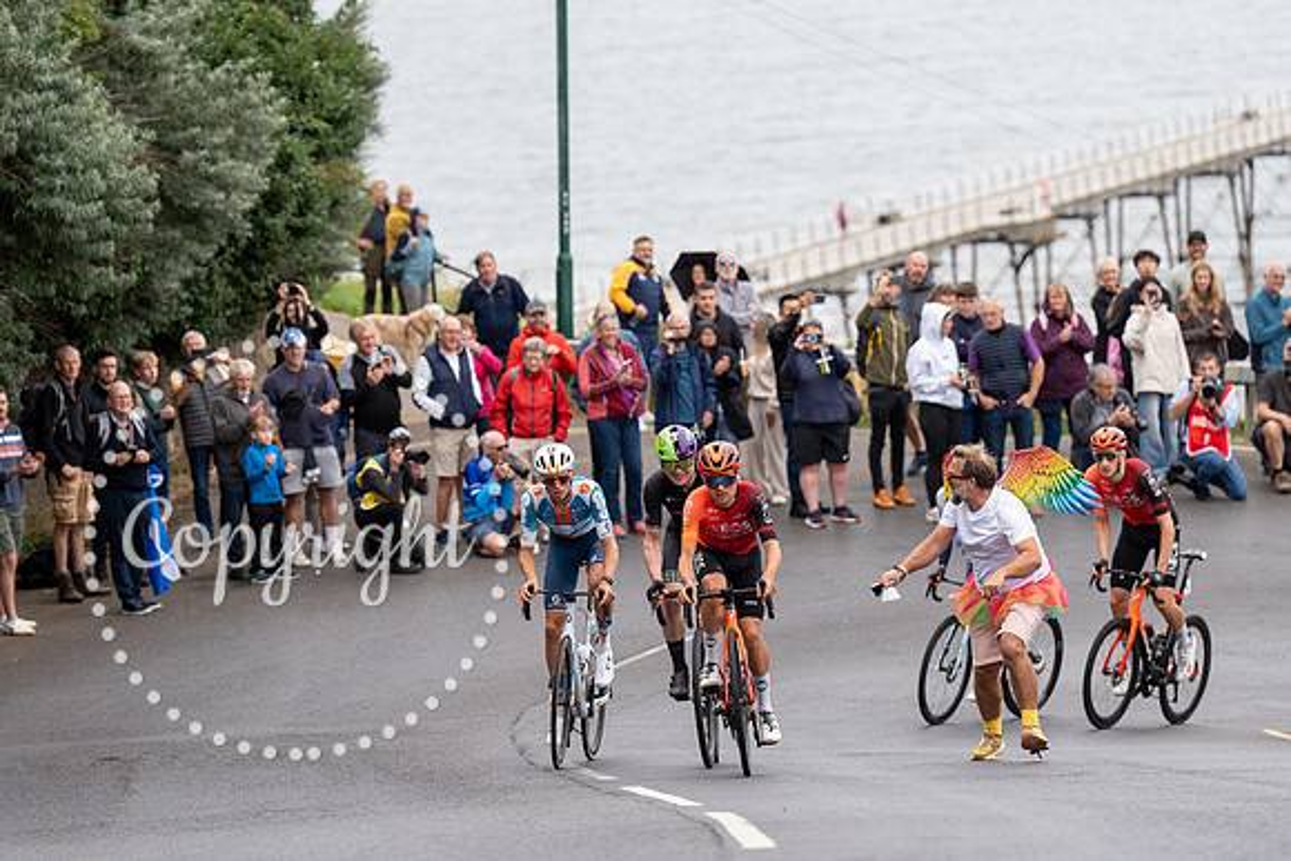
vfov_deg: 8.0
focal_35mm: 172
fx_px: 6167
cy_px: 430
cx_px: 646
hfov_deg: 11.9
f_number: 3.5
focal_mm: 157
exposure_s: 1/1000
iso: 320
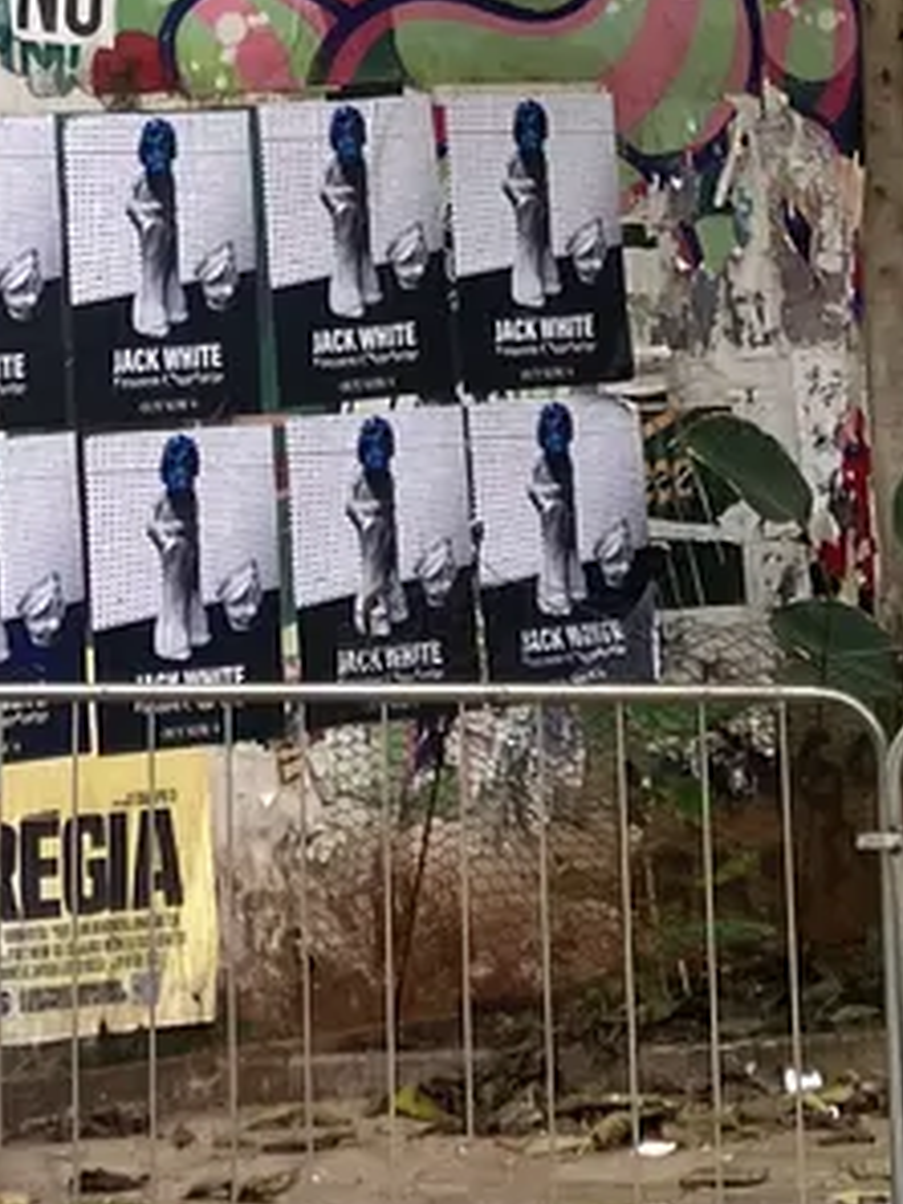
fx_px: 4487
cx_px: 224
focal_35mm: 129
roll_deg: +2.8
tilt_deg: +13.5
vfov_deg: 14.2
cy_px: -661
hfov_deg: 11.5
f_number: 1.8
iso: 32
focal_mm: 3.99
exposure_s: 1/852
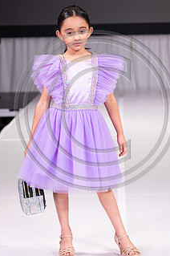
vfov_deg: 13.0
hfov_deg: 8.7
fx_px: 1122
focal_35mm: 158
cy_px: 110
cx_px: 96
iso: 2000
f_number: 5.6
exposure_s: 1/400
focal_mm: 112
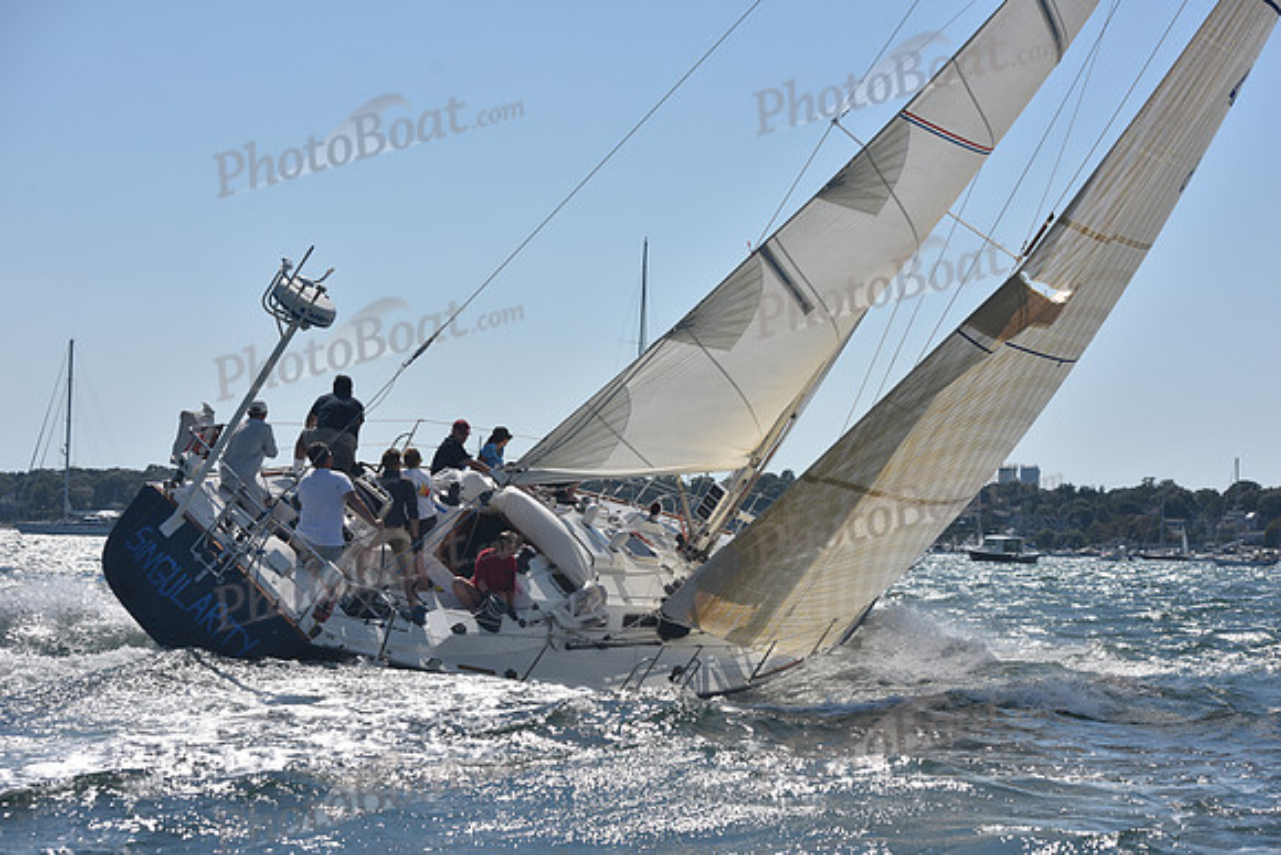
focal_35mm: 70
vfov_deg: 19.5
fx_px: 2491
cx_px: 640
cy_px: 428
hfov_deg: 28.8
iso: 250
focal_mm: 70
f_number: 6.3
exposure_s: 1/1250
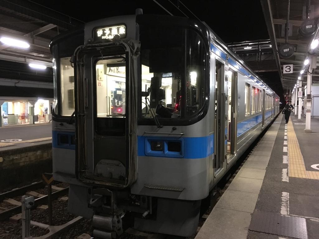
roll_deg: +1.2
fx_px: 267
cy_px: 120
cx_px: 160
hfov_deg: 61.7
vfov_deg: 48.2
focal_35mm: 29
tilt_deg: -5.5
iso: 200
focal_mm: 4.15
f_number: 2.2
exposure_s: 1/15
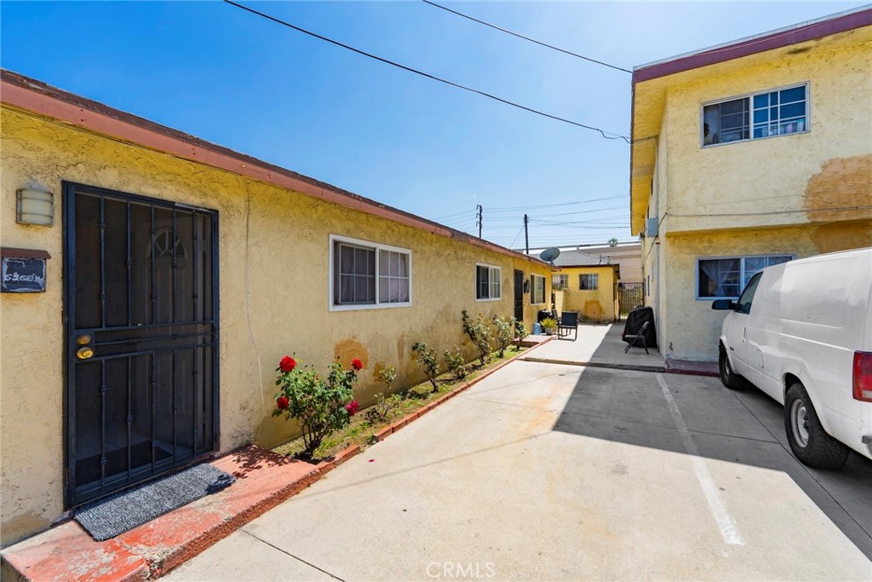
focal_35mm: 14
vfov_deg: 81.2
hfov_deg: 104.2
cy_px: 291
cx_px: 436
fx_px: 339
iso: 100
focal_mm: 14
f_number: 10
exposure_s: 1/200
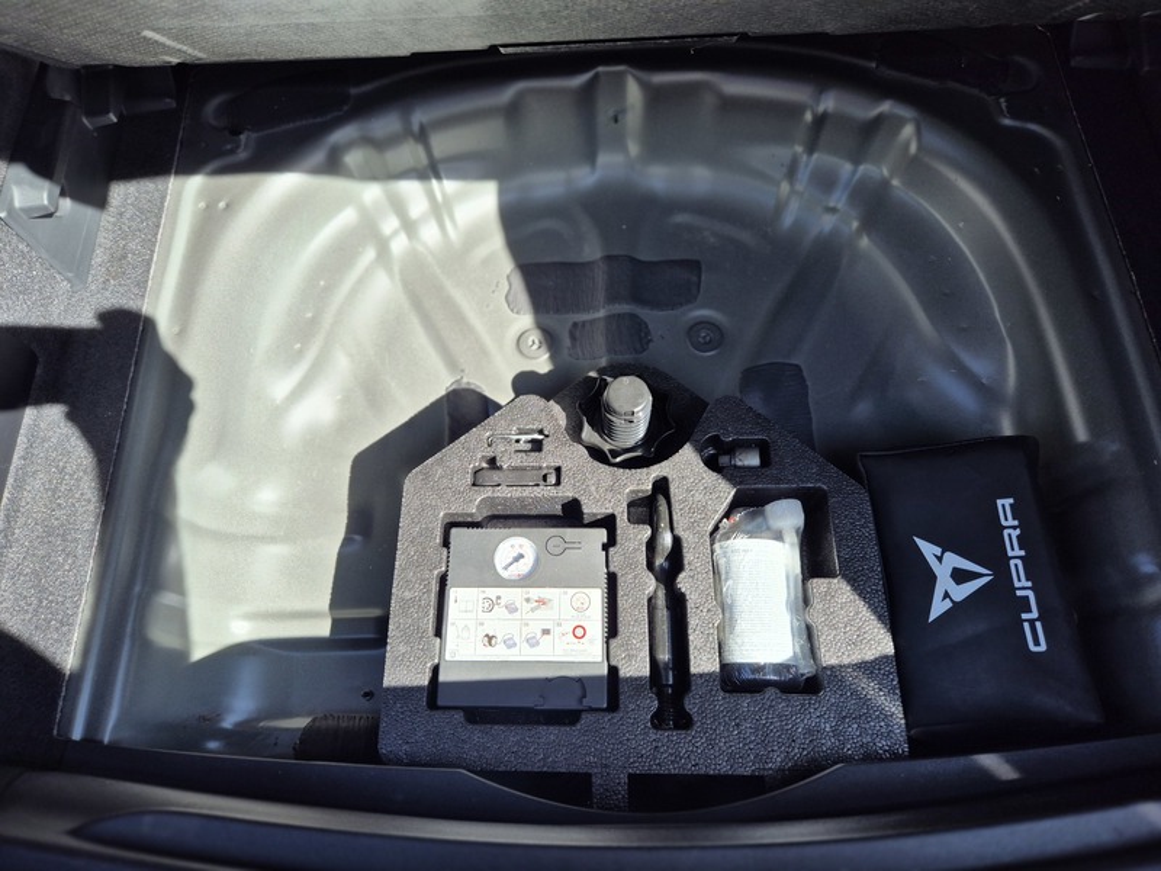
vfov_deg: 58.9
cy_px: 436
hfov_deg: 73.9
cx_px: 580
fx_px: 771
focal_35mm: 23
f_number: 1.8
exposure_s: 1/724
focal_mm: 5.4
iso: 25
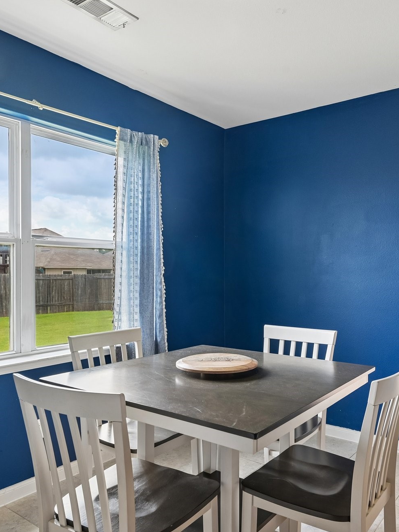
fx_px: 415
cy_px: 268
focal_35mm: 27
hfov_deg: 51.0
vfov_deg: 65.3
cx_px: 238
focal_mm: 18
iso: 400
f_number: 8
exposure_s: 1/80
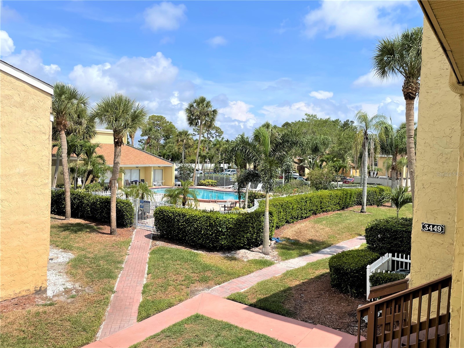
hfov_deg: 67.3
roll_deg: -1.5
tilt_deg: -1.3
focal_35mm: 26
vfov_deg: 53.1
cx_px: 232
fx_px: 349
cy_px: 174
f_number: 1.6
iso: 32
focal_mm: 4.2
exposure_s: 1/4464
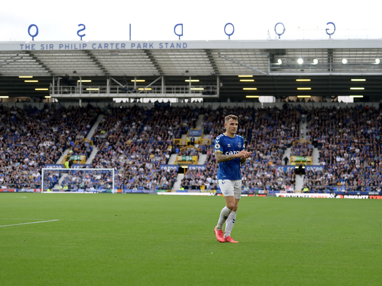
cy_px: 143
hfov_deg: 25.7
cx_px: 185
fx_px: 839
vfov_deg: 19.4
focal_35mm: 76
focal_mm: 70
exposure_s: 1/1000
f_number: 2.8
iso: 400
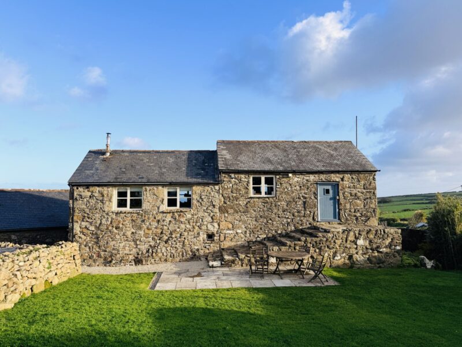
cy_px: 174
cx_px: 231
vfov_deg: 56.8
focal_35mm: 24
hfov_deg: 71.6
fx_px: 320
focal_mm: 6.76
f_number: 1.78
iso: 80
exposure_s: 1/2110
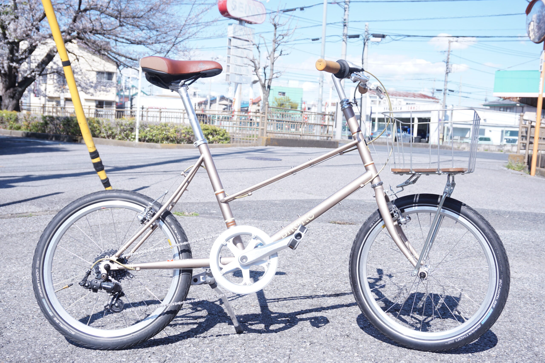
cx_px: 272
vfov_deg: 35.5
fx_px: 568
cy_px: 182
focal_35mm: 38
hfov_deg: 51.3
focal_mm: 25
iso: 125
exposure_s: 1/320
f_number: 5.6
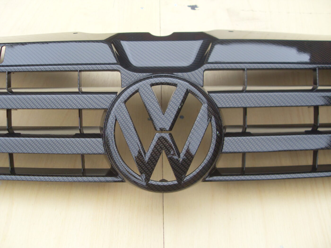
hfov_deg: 52.6
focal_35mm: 35
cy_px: 124
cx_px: 166
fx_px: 335
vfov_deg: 40.7
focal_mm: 6.3
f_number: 2.8
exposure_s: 1/125
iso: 80
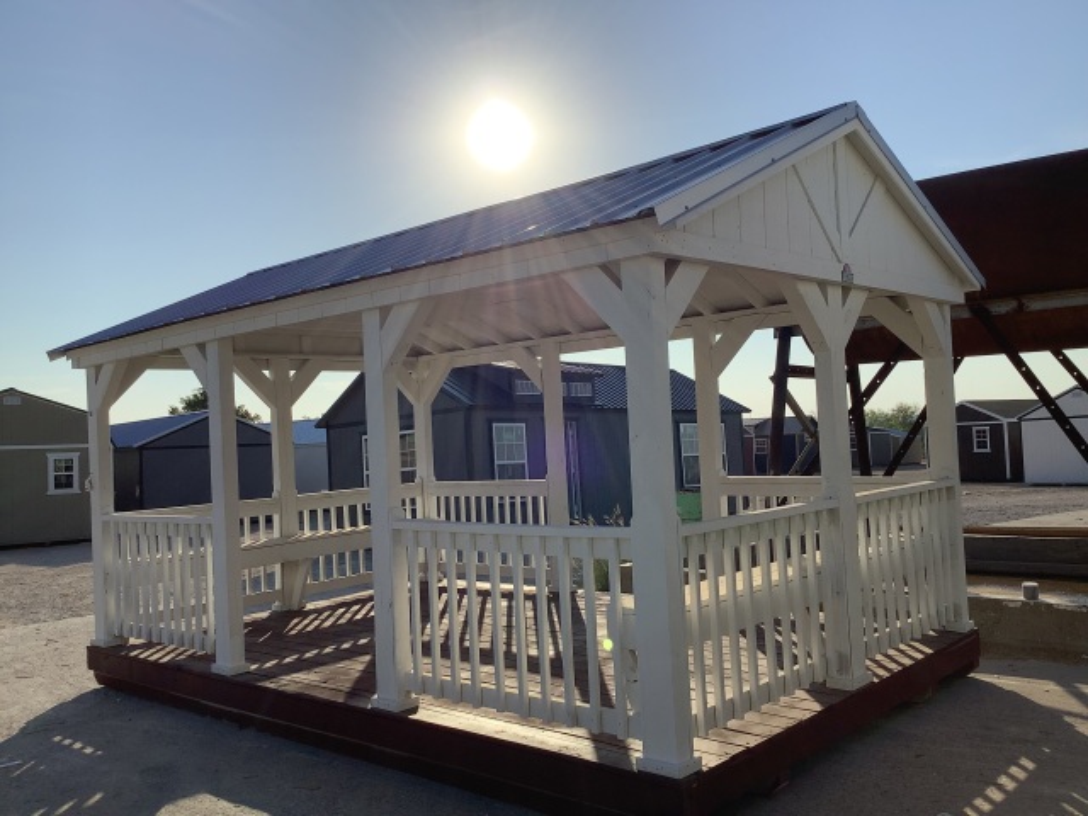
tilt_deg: +2.0
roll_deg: +1.3
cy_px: 408
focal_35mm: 31
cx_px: 544
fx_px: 974
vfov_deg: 45.4
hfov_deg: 58.4
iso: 25
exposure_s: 1/2915
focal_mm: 3.3
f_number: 2.4
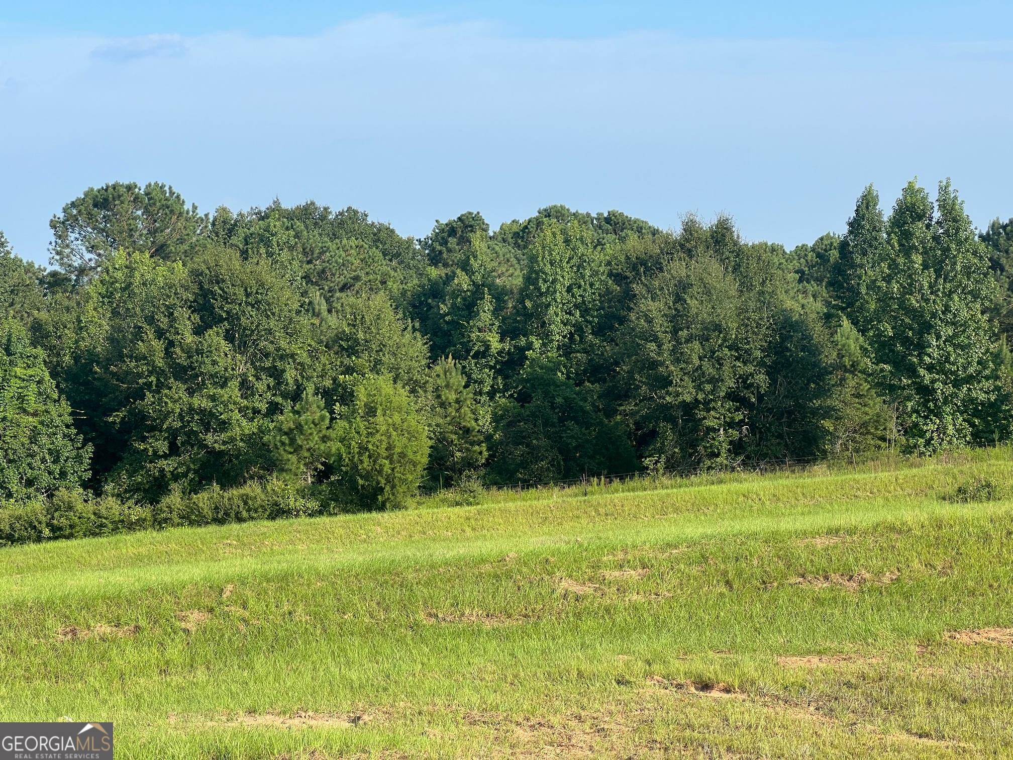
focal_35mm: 77
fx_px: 2253
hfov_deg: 25.3
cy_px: 380
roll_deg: +3.2
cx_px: 506
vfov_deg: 19.1
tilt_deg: -1.6
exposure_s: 1/477
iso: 32
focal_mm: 9
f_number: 2.8
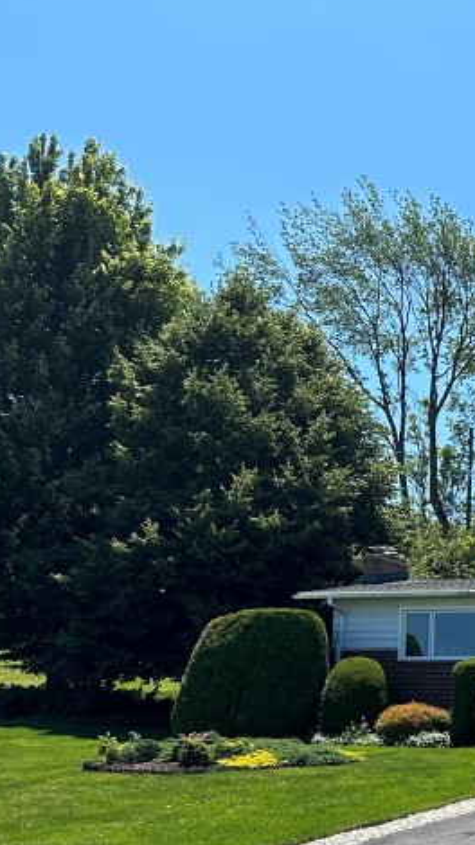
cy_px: 676
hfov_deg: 17.0
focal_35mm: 57
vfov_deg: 35.4
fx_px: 1278
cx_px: 873
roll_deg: -0.9
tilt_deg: +4.8
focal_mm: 6.86
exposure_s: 1/2809
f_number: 1.78
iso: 80
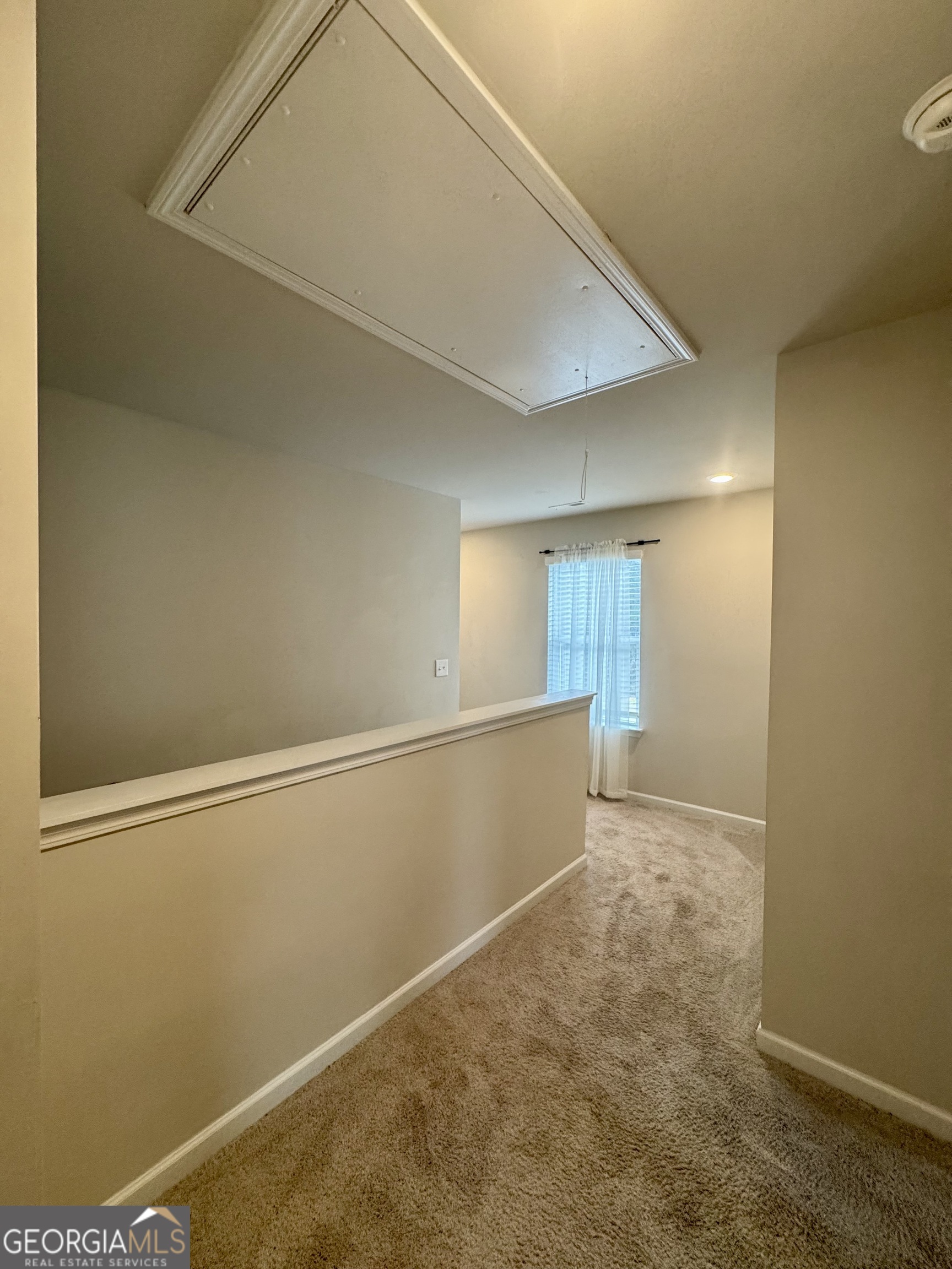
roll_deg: +0.8
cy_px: 634
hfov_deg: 85.7
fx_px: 513
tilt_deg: -2.6
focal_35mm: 14
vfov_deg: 102.1
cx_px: 476
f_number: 2.2
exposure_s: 1/120
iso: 250
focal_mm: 2.22
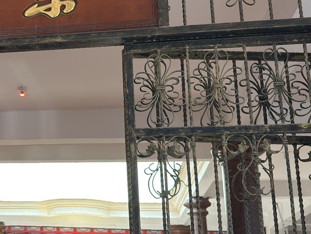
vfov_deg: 21.0
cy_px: 109
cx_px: -35
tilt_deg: +18.5
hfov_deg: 25.6
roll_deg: -3.5
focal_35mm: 70
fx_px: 629
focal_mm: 6.76
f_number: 1.78
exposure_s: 1/270
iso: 80
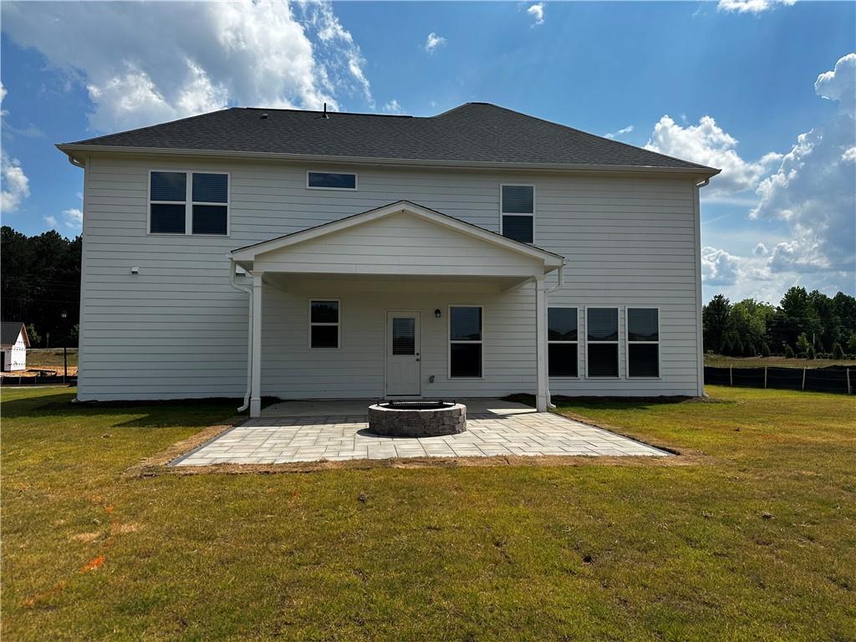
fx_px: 593
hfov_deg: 71.6
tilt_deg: +3.2
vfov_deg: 56.8
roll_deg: +0.1
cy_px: 321
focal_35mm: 24
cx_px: 428
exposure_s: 1/7042
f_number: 1.78
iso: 80
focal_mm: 6.86
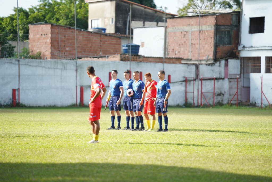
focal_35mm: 180
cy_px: 91
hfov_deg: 11.4
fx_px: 1360
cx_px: 136
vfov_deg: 7.6
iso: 500
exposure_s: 1/2000
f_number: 2.8
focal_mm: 180
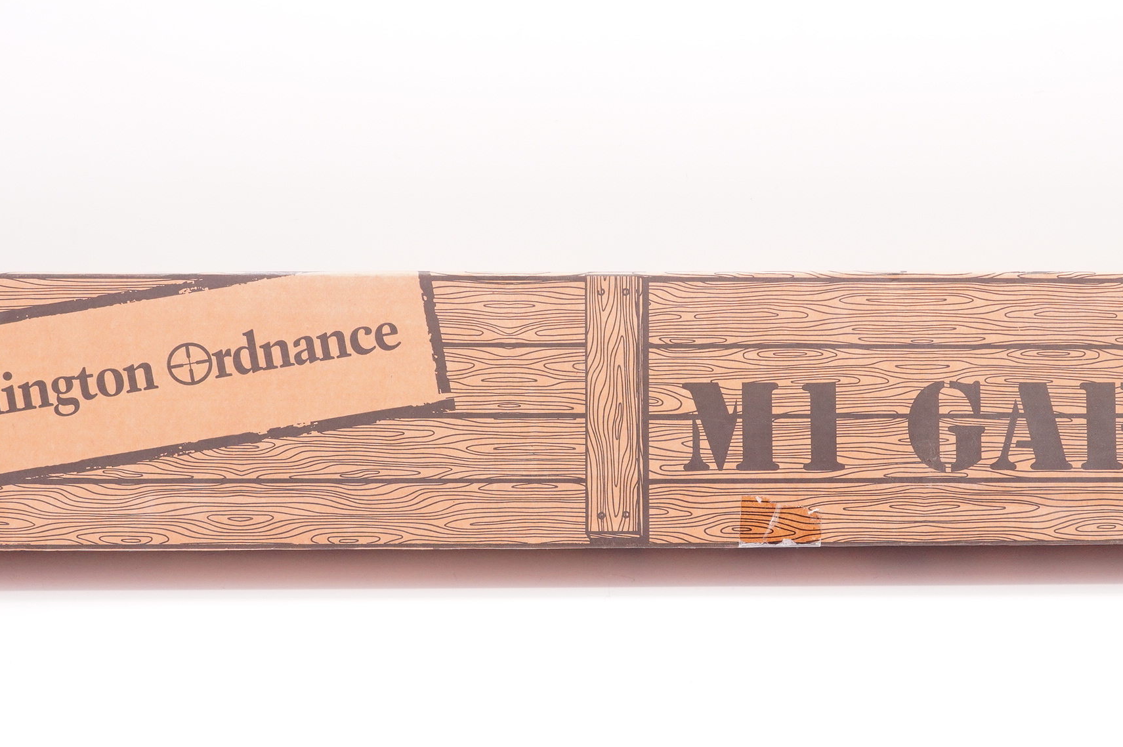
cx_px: 614
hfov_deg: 34.5
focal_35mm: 58
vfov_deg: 23.3
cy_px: 413
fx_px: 1808
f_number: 5.6
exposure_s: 1/125
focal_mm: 22
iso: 800
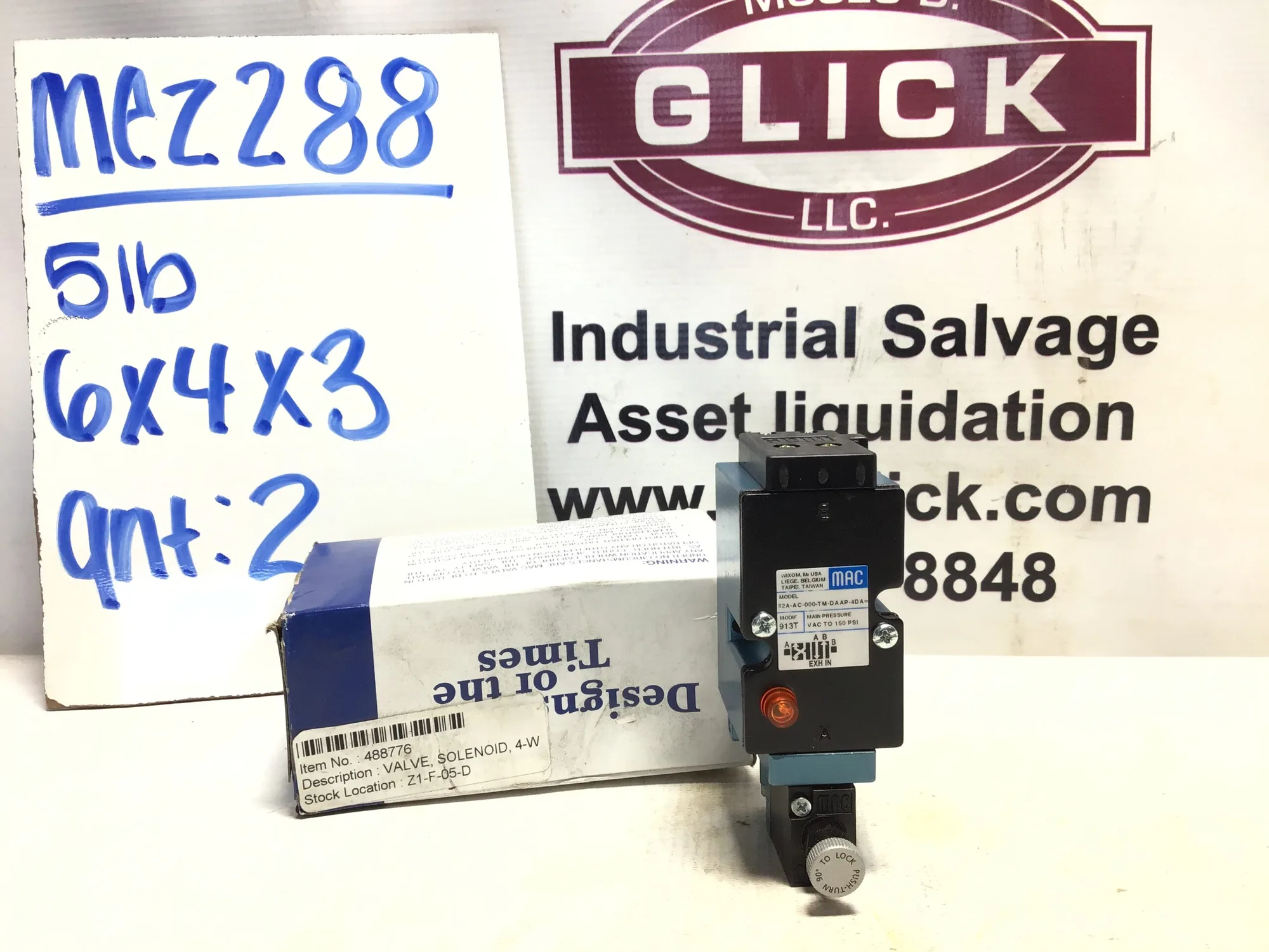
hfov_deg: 58.4
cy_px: 476
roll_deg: +0.1
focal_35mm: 31
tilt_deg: -9.5
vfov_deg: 45.4
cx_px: 634
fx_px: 1136
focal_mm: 3.3
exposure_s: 1/120
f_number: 2.4
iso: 50
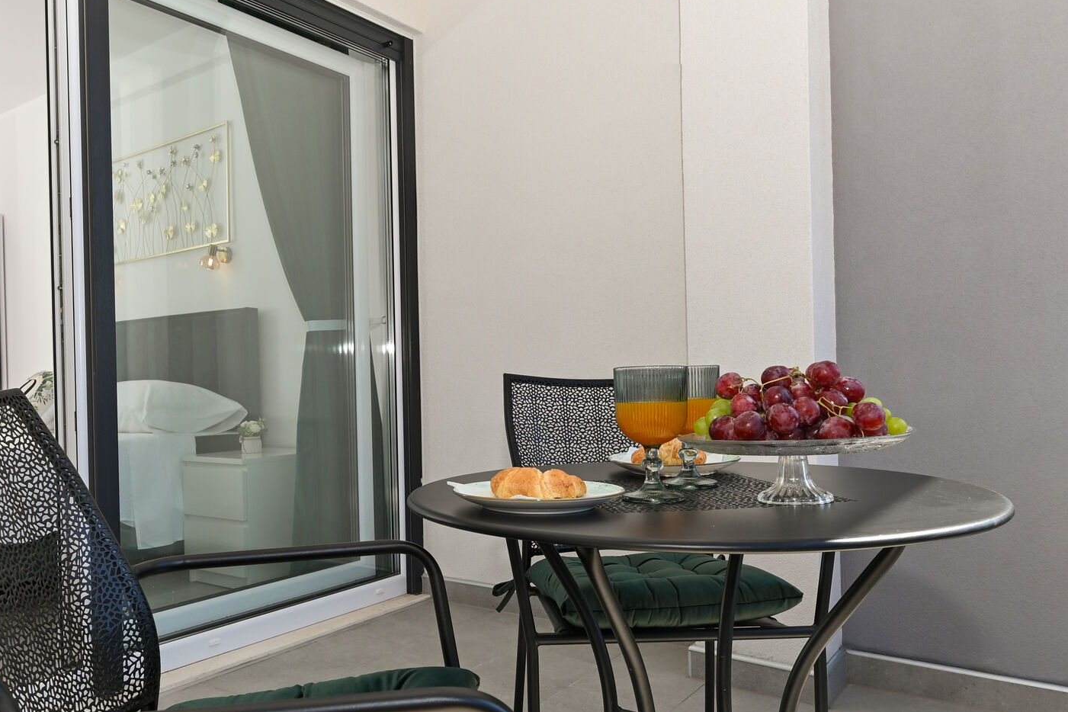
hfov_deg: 65.0
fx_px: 831
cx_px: 441
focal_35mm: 28
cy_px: 386
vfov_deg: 46.4
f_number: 7.1
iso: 100
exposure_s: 1/200
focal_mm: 14
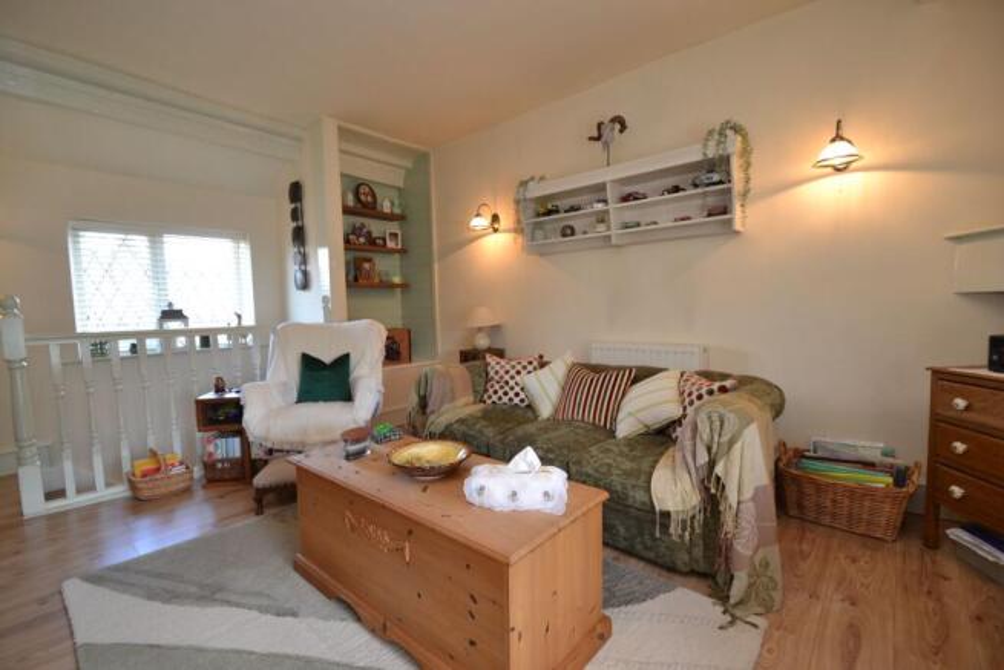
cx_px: 502
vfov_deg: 77.4
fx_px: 418
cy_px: 335
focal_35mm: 15
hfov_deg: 100.4
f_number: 3.5
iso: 400
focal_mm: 10
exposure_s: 1/60
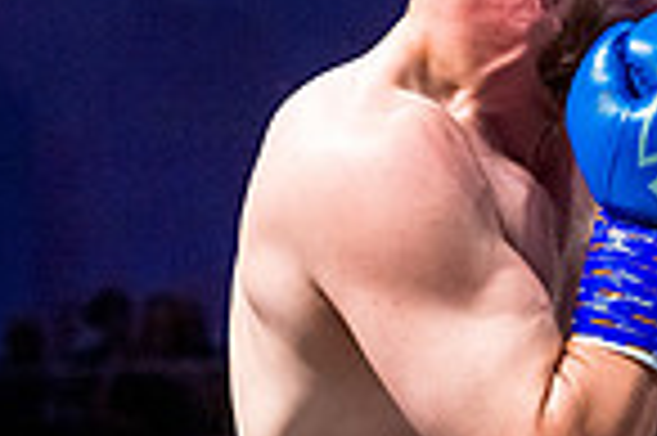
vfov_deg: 4.9
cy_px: 272
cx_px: 855
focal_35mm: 279
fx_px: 5086
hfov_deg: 7.3
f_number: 4
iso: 4000
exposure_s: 1/1000
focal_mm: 70
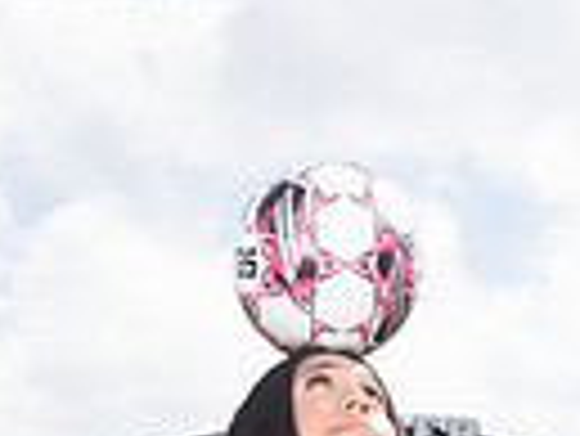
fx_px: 2130
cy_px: 993
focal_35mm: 127
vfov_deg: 10.3
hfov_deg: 15.5
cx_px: 369
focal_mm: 38
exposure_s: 1/400
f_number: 7.1
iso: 125
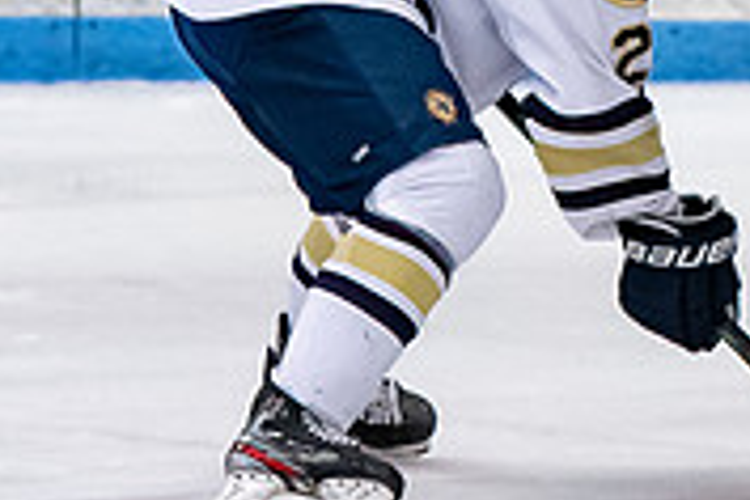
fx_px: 26998
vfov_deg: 1.1
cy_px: -359
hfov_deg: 1.6
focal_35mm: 1296
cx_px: 859
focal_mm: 190
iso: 2200
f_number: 3.5
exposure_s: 1/800
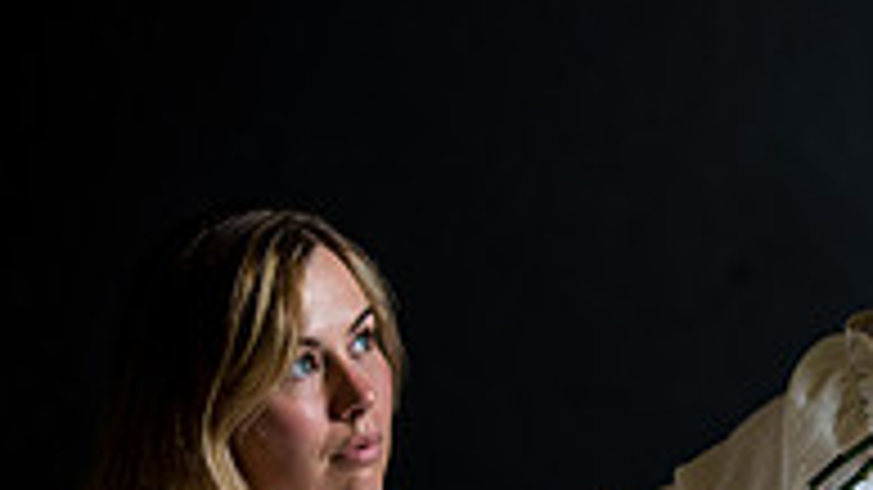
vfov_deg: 3.5
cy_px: 455
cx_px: 811
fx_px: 7915
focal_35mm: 342
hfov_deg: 6.3
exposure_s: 1/200
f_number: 2
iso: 100
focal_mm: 105
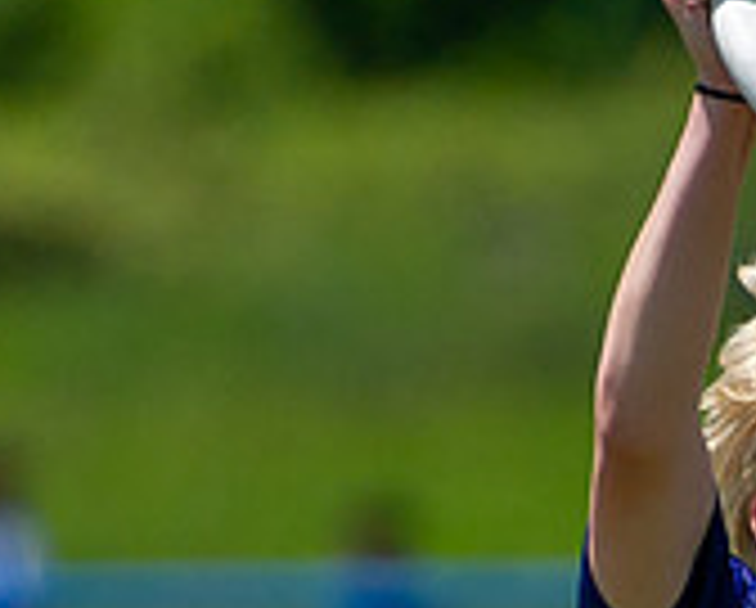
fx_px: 40860
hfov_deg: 1.1
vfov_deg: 0.9
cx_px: 670
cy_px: 1055
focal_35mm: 1823
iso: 360
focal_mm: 280
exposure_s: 1/3200
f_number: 4
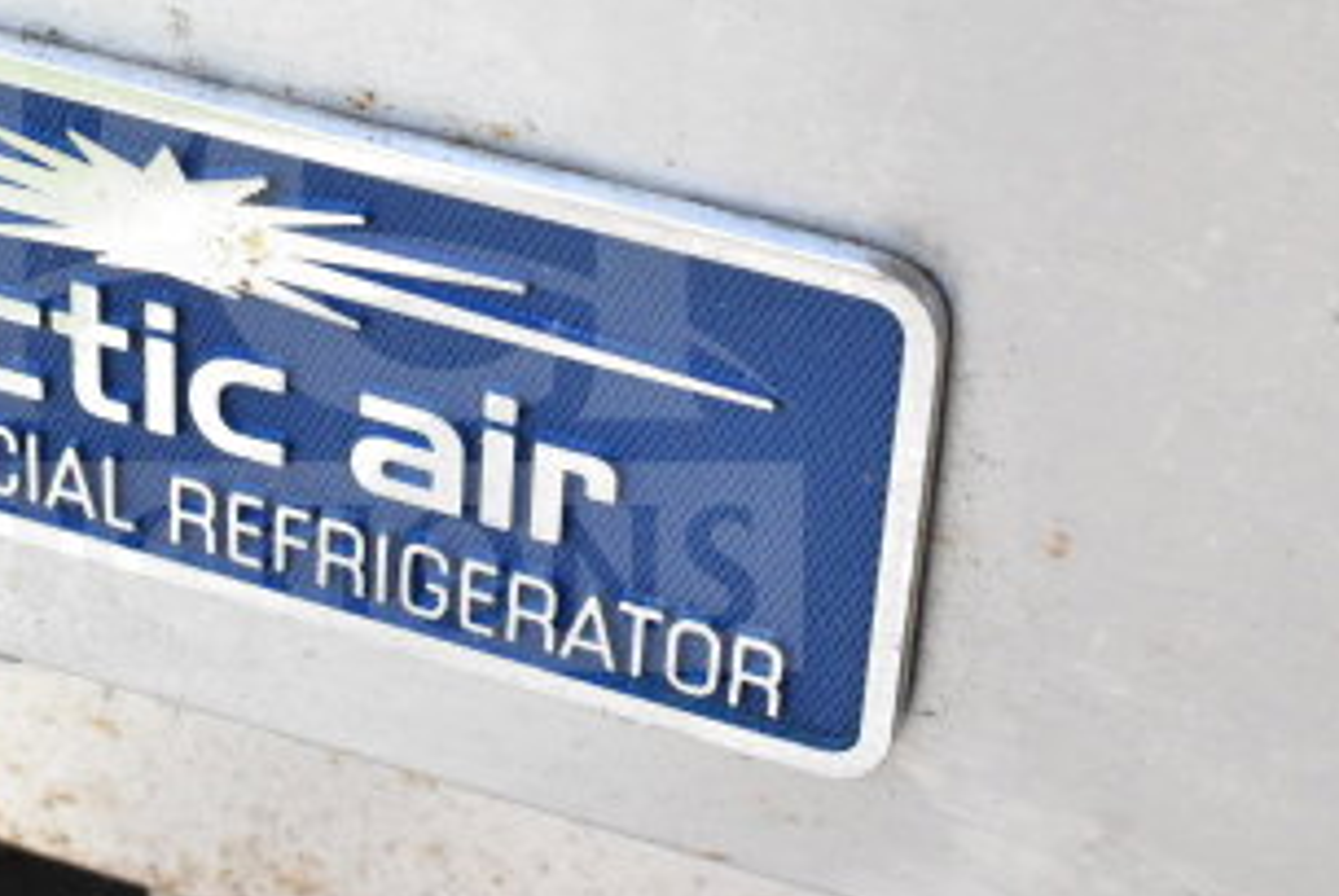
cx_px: 307
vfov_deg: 12.0
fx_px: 4244
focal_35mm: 114
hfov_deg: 17.8
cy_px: 323
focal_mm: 38
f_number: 14
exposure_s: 1/800
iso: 6400
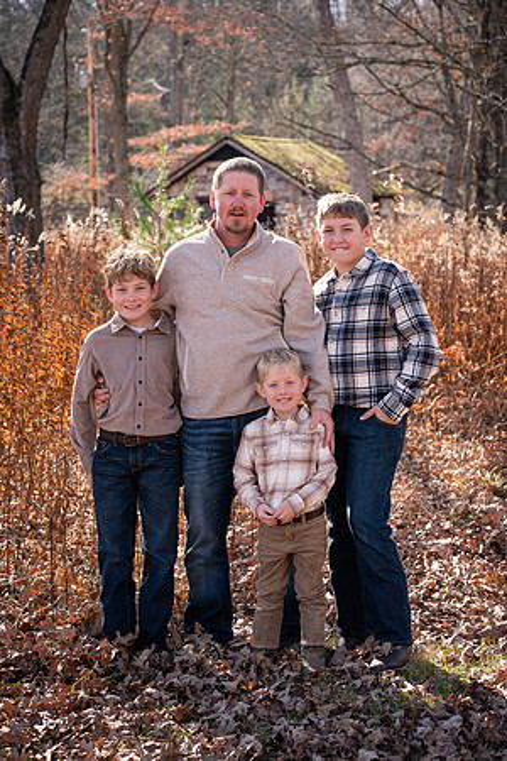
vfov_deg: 23.9
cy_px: 380
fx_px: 1795
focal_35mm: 85
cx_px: 254
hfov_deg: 16.1
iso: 250
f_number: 6.3
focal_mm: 85
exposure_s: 1/250
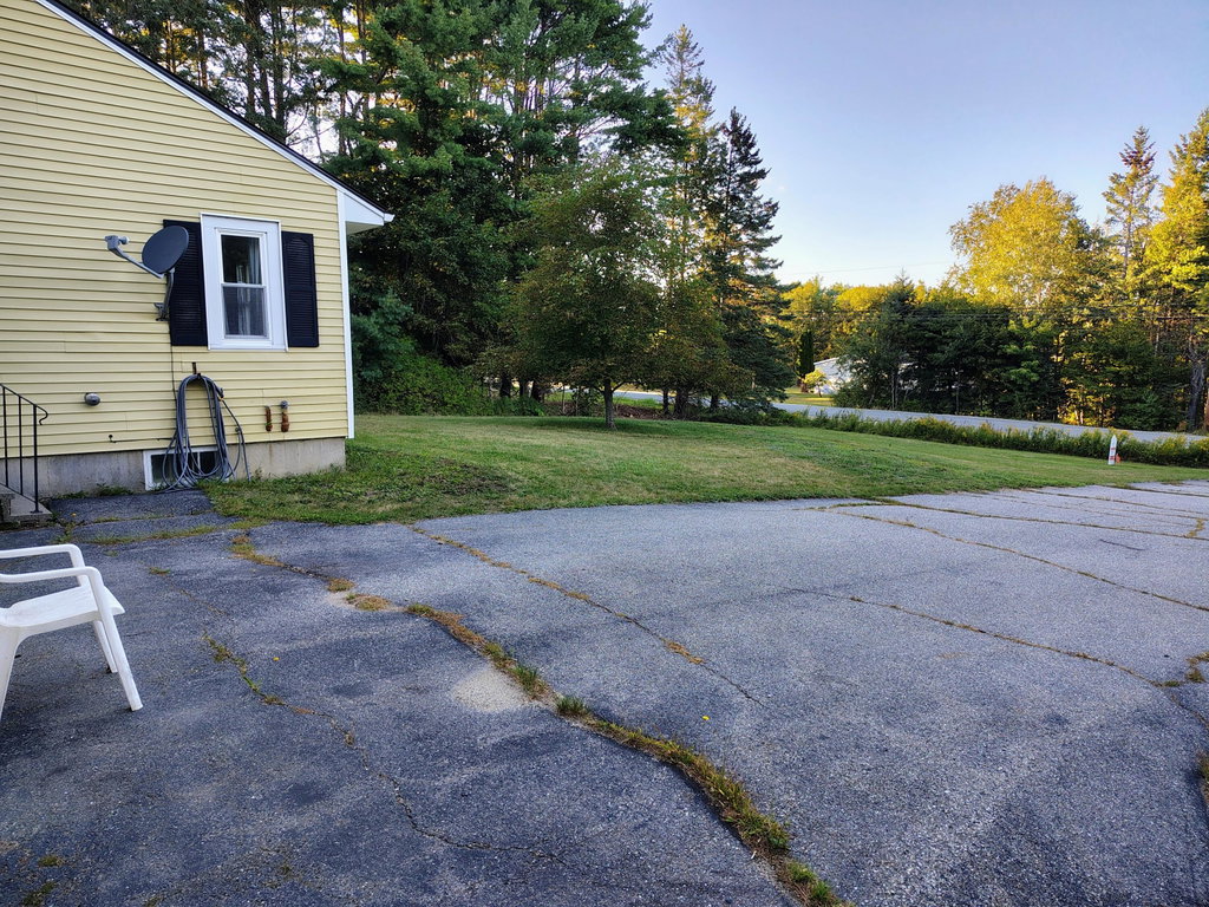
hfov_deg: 71.6
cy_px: 454
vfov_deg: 56.8
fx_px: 838
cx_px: 604
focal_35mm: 24
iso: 116
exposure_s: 1/120
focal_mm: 5.56
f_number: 1.8
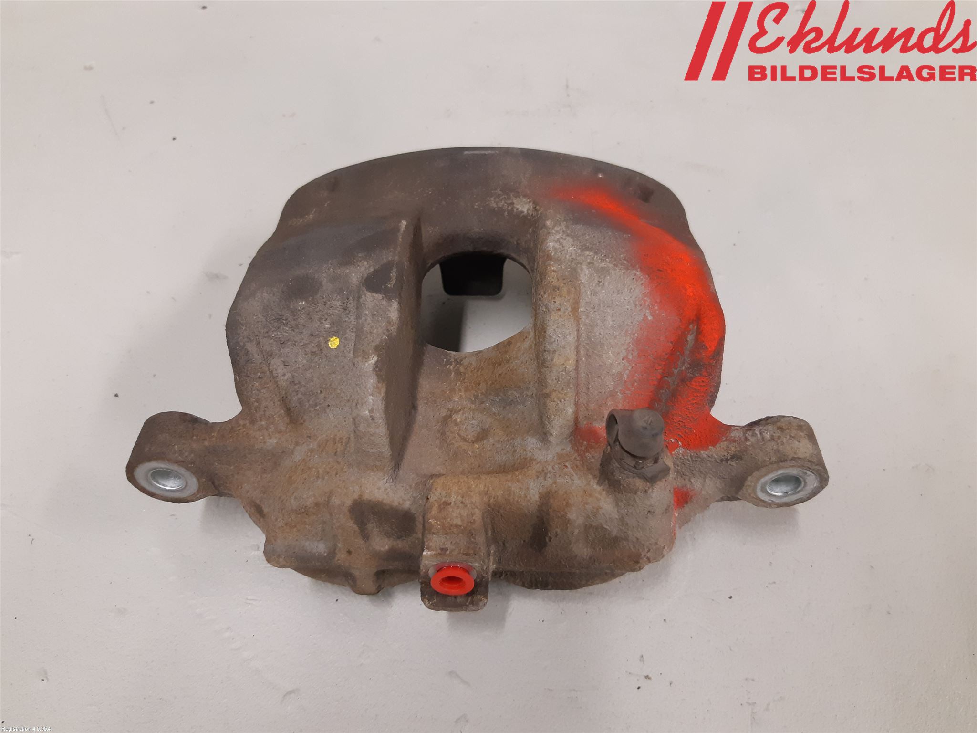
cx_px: 488
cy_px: 366
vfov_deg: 53.1
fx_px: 734
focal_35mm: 26
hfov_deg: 67.3
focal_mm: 3.93
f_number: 1.7
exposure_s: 1/50
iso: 200
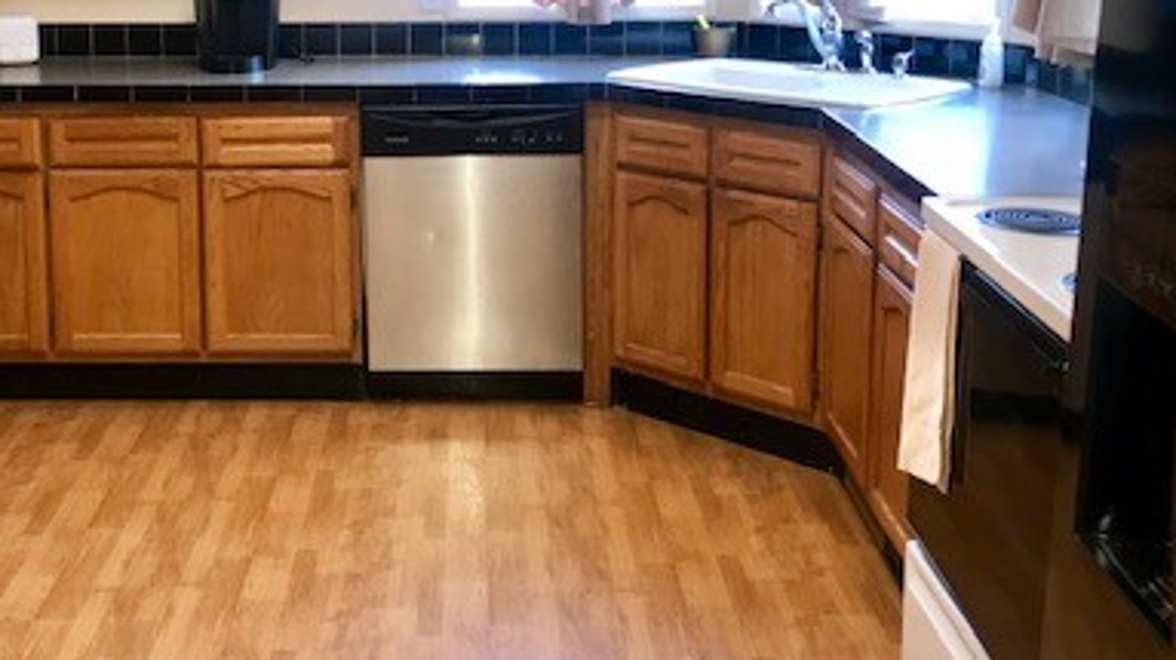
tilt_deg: -10.8
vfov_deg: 23.1
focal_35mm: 51
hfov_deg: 40.1
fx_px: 1590
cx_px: 390
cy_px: 135
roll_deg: +0.1
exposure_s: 1/30
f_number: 1.8
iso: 64
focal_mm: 3.99
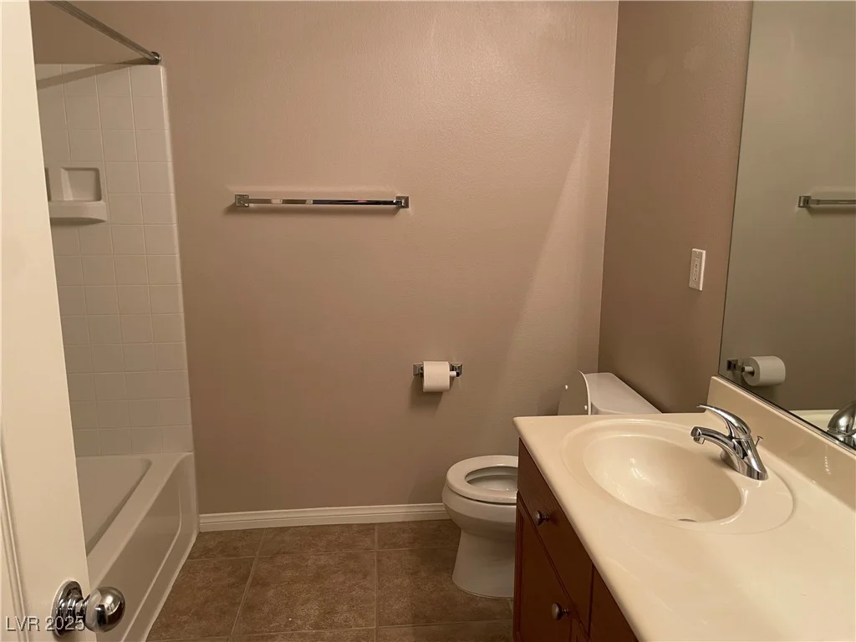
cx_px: 428
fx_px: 643
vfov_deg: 53.1
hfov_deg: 67.3
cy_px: 321
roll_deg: +0.5
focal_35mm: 26
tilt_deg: -8.9
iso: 100
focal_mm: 4.2
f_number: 1.6
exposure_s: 1/60
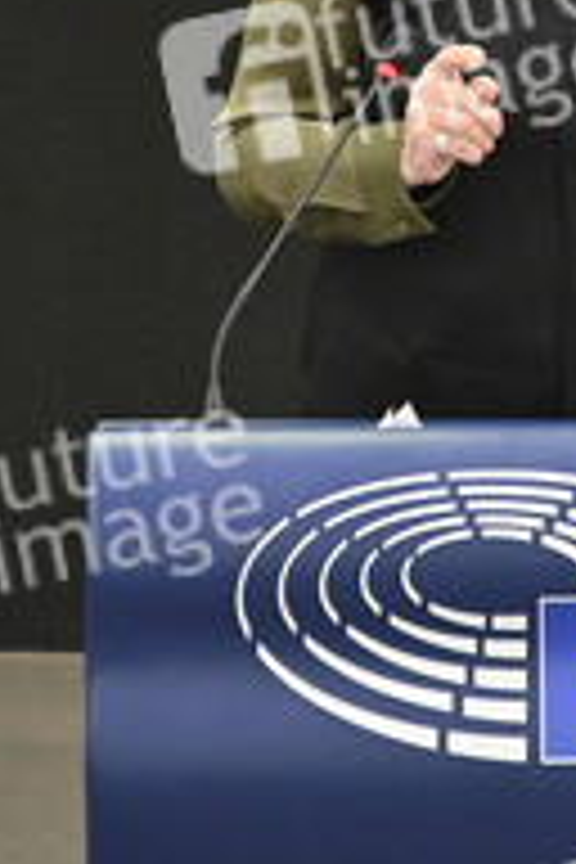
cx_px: 524
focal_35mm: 1040
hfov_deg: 1.3
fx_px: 24958
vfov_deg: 2.0
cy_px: 292
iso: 4000
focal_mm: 500
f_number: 6.3
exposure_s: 1/250
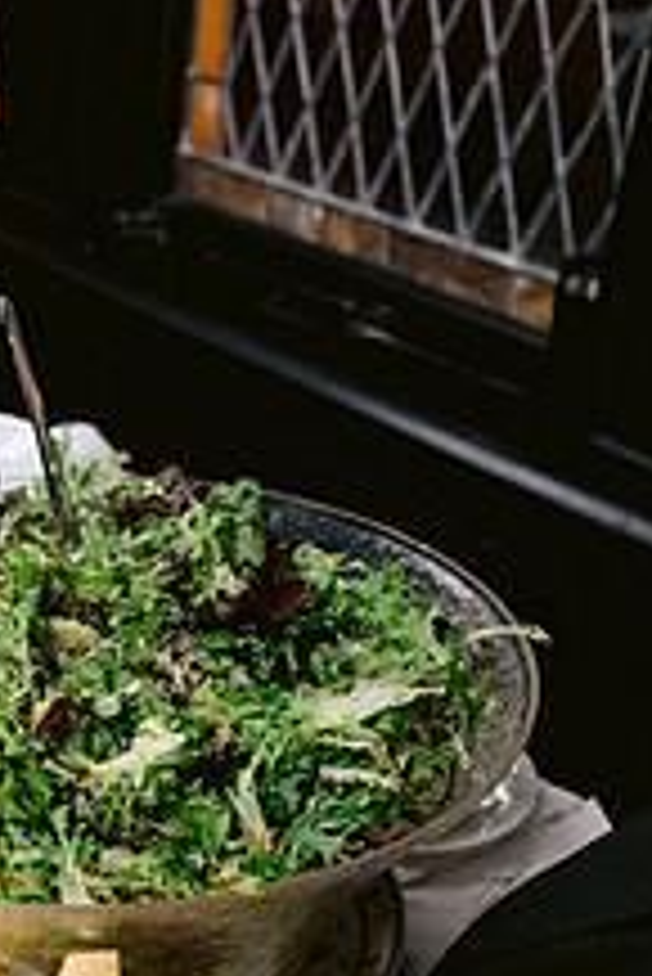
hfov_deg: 22.5
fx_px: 1573
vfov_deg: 33.5
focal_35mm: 58
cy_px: 774
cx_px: 4
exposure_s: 1/80
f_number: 3.5
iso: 1600
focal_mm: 28
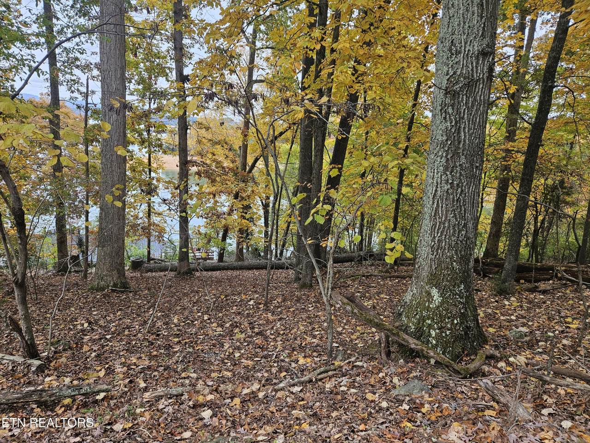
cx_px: 295
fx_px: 392
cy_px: 222
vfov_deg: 58.9
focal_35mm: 23
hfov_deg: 73.9
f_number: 1.8
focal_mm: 5.4
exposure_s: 1/180
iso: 80
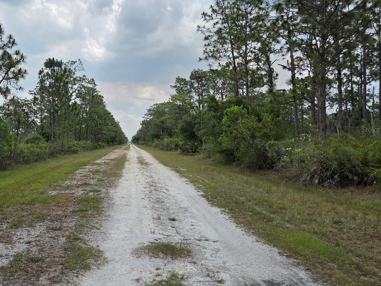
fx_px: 363
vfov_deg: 42.9
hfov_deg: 54.0
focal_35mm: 33
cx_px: 121
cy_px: 129
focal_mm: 5.4
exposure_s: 1/5699
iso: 80
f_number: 1.8
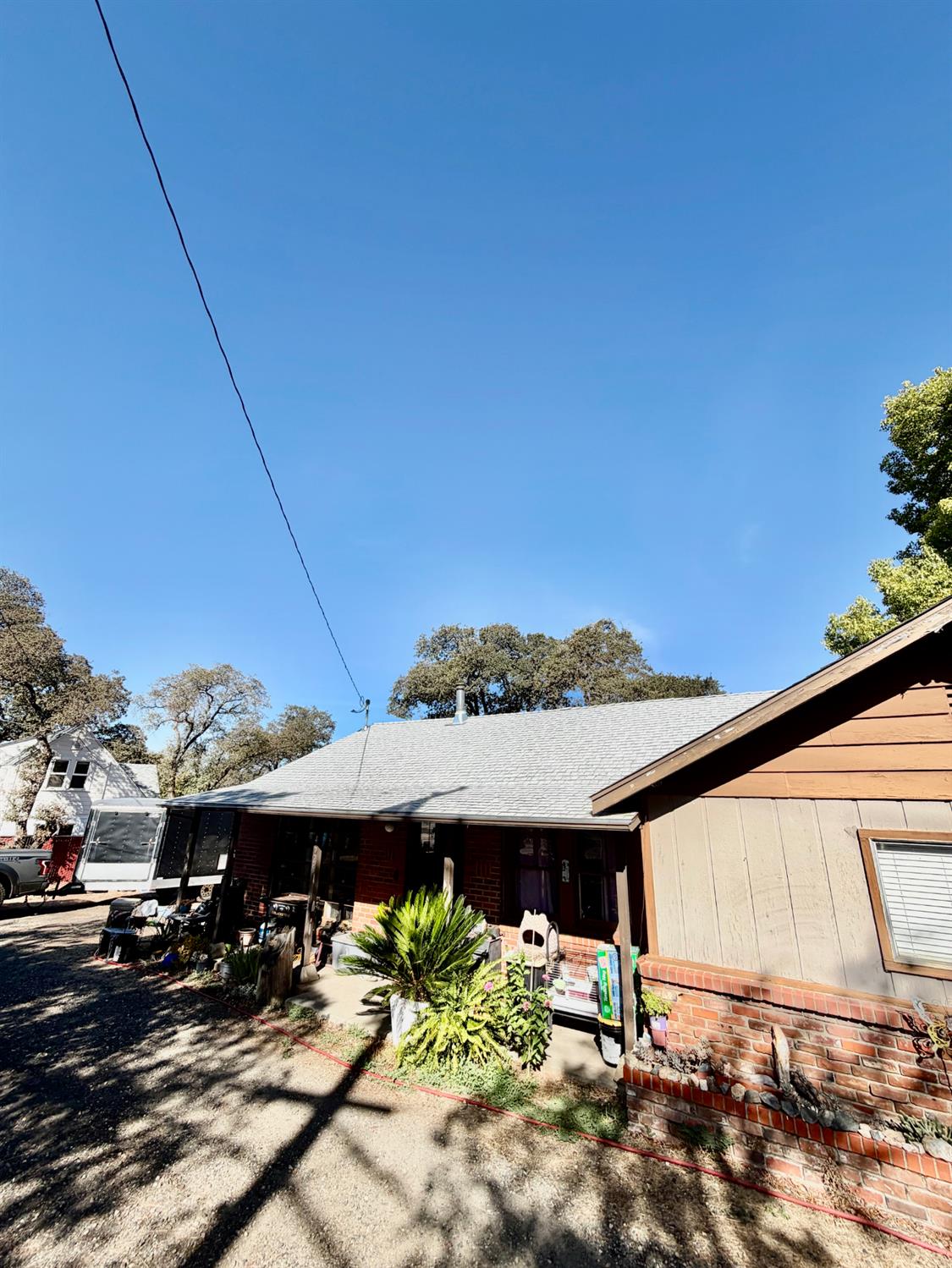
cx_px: 476
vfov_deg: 102.0
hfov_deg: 85.7
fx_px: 513
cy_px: 634
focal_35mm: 14
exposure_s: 1/770
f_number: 2.2
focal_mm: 2.22
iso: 25
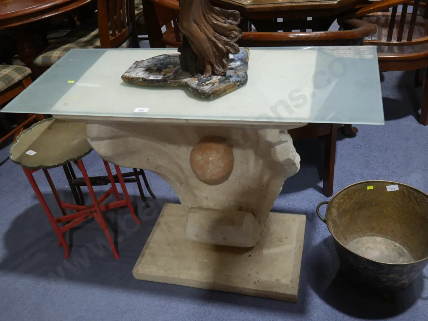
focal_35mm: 36
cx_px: 214
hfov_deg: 51.4
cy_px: 160
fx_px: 445
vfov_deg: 39.7
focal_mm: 18
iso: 320
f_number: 4
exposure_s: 1/60
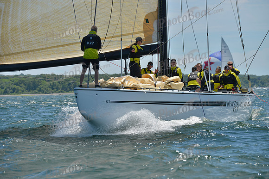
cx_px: 134
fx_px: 1420
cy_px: 90
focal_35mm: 190
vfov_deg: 7.2
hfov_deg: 10.8
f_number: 9
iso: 280
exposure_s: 1/1250
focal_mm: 190
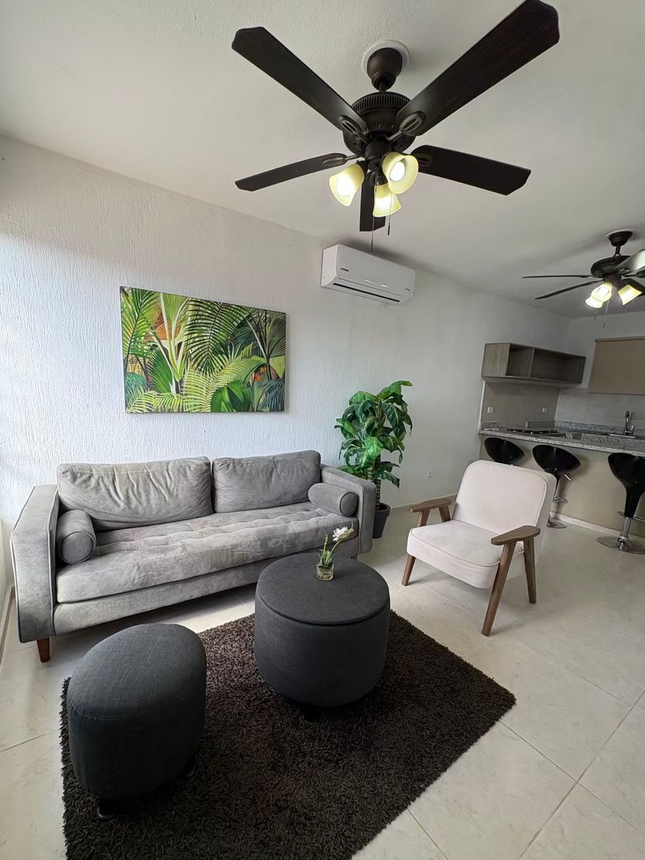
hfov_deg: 81.7
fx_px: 373
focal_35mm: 15
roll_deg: -2.6
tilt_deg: -10.1
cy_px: 452
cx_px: 310
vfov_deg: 98.1
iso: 64
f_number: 2.2
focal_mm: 2.22
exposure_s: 1/120
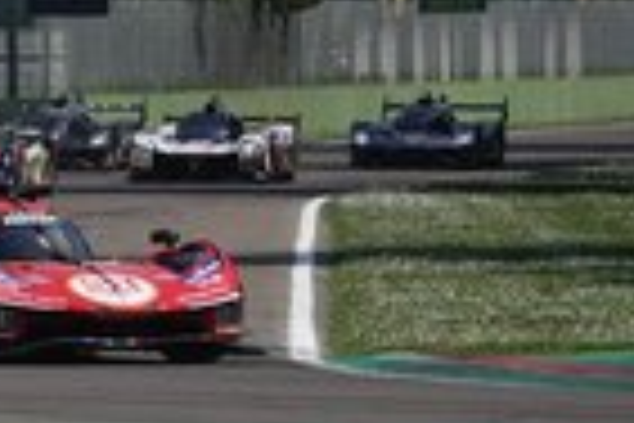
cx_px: -283
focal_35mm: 849
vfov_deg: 1.6
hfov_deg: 2.4
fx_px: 14951
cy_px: 238
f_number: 4
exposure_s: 1/1600
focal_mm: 97.49
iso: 100
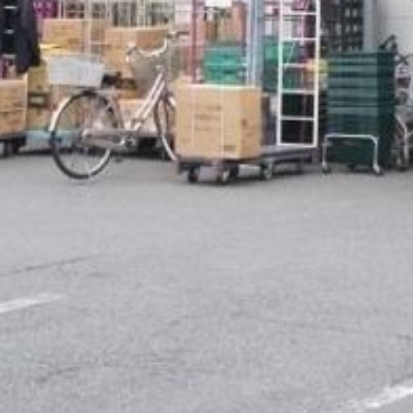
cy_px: -192
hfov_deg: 13.4
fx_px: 1687
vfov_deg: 13.2
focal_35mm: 125
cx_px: 539
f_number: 9
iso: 1000
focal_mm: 20
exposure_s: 1/250
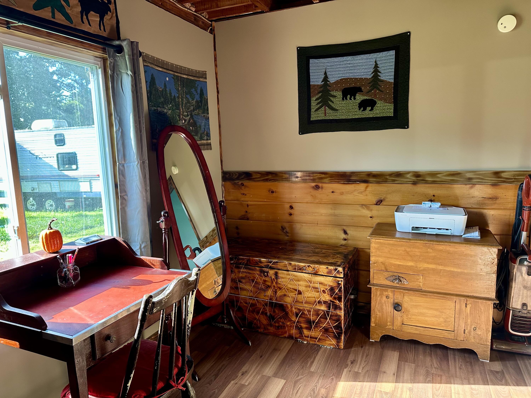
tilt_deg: -7.7
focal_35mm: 24
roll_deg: +2.0
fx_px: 368
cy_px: 199
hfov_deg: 71.6
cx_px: 266
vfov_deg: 56.8
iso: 200
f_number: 1.78
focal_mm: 6.86
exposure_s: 1/121
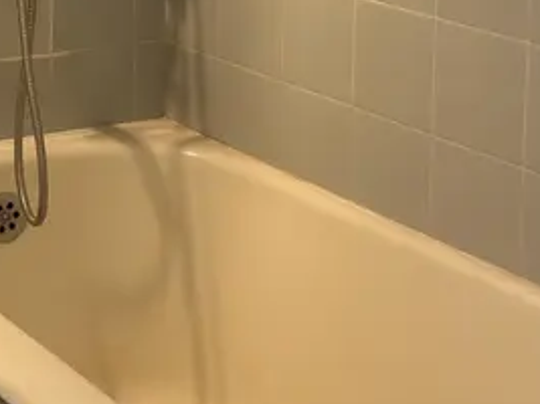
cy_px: -123
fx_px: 1637
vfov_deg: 13.6
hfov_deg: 18.4
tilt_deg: -6.2
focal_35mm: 105
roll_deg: -0.4
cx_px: 51
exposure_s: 1/50
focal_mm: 6.76
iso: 160
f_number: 1.78
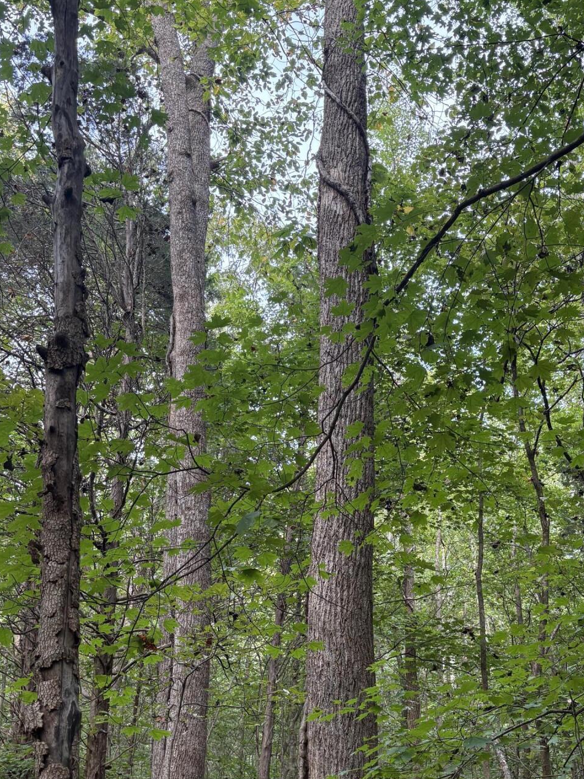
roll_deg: -0.8
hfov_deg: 35.0
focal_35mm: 41
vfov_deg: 45.4
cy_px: 485
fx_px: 922
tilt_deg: +26.0
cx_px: 351
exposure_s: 1/92
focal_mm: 5.96
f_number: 1.6
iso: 125
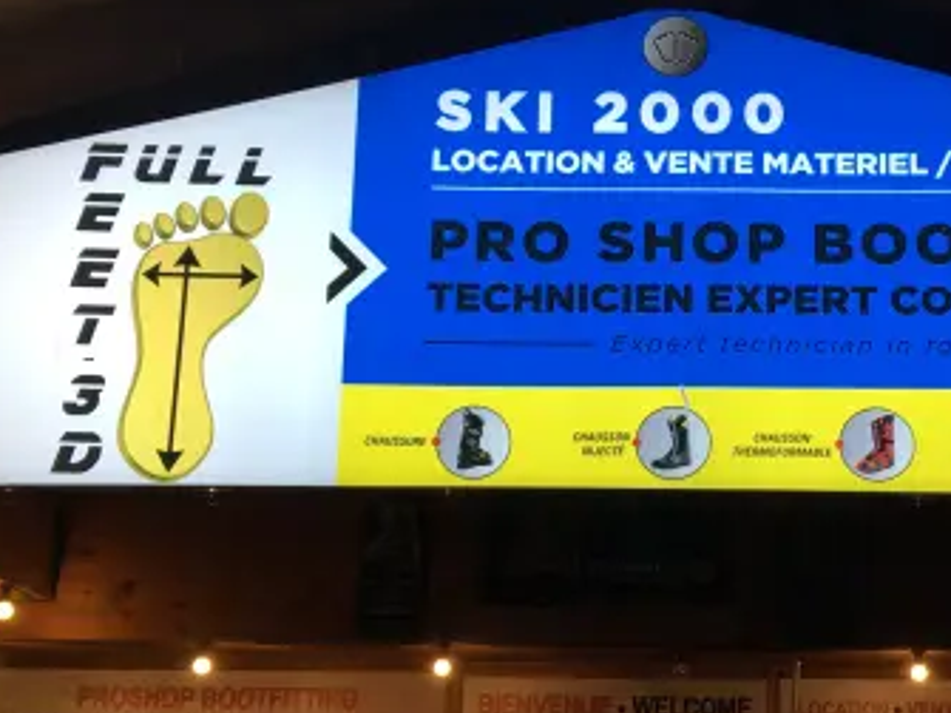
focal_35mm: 52
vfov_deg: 27.8
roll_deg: +1.2
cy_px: 477
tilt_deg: +14.4
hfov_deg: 36.1
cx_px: 696
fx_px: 1428
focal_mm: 4.15
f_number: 2.2
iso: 32
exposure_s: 1/100
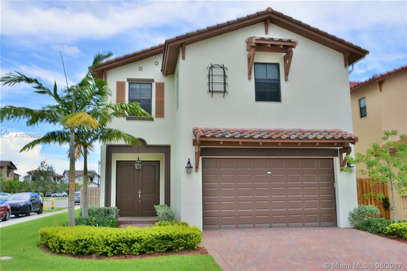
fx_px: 373
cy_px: 136
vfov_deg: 40.0
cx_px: 204
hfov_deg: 57.2
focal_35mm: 33
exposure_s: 1/250
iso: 125
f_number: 8
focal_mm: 22
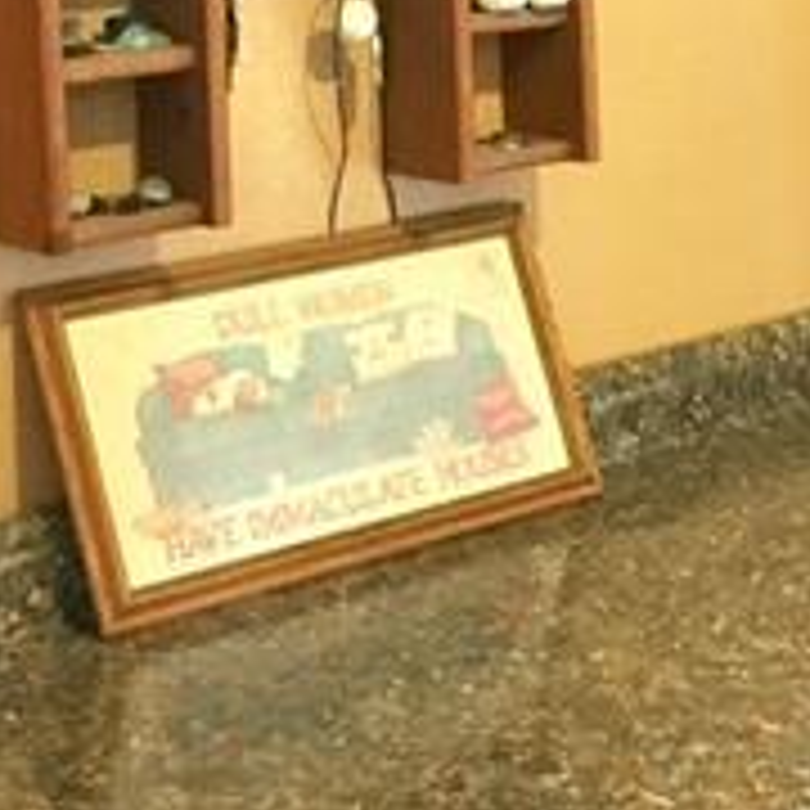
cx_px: 675
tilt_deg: -5.0
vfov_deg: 18.7
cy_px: 36
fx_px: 2409
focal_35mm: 91
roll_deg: +1.3
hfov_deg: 18.9
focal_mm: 4.15
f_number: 2.2
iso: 250
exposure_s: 1/15
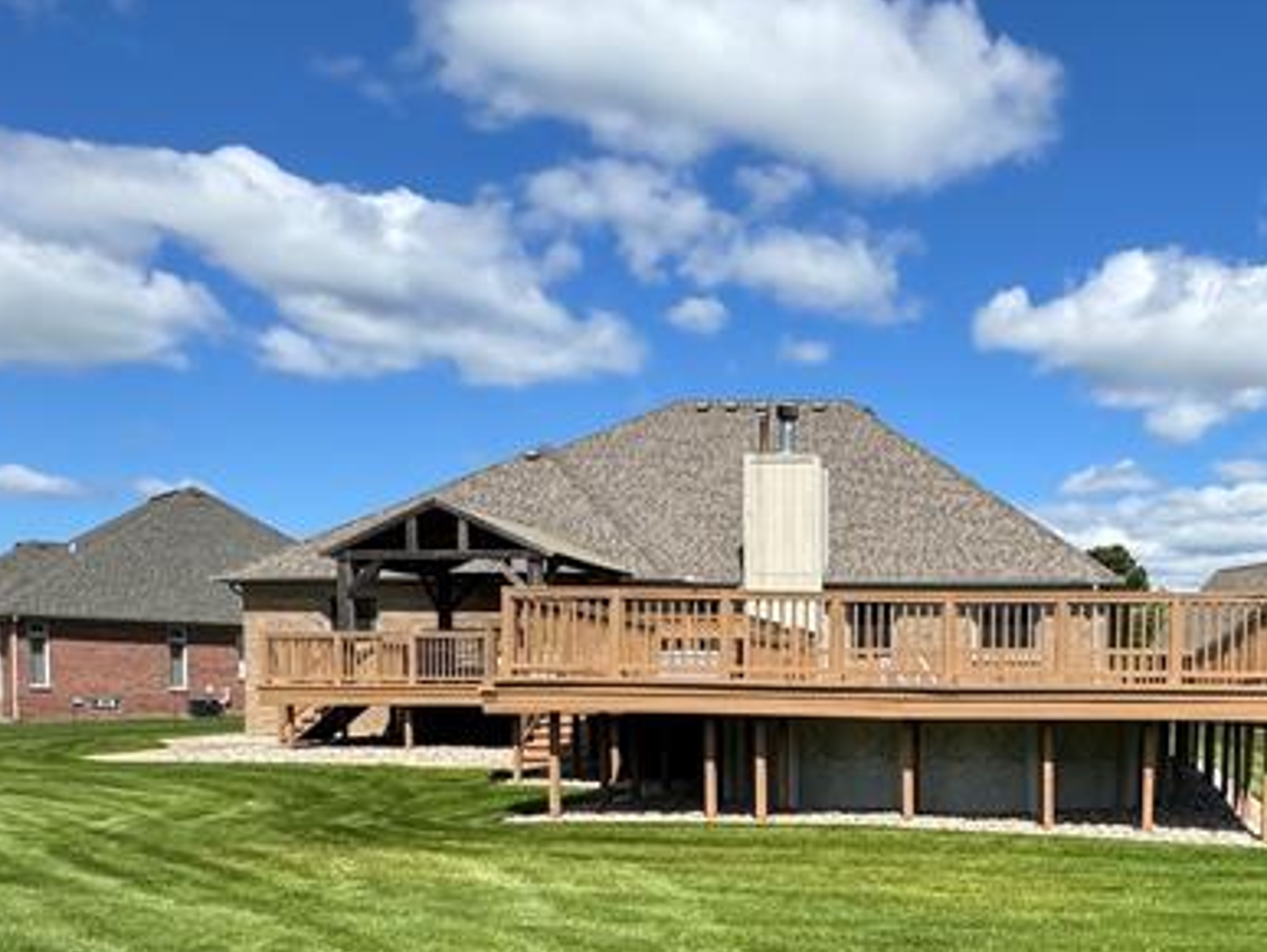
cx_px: 1064
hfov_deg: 46.6
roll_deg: -1.7
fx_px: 1356
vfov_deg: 37.2
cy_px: 779
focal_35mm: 37
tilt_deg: -2.9
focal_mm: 2.22
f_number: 2.2
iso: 50
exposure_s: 1/2342
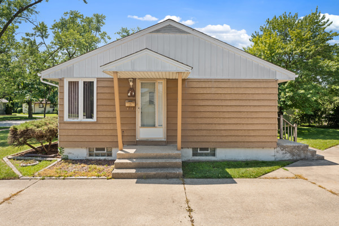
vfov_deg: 36.9
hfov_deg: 53.1
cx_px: 170
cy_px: 113
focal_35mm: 36
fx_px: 339
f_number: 10
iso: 100
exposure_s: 1/40
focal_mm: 24
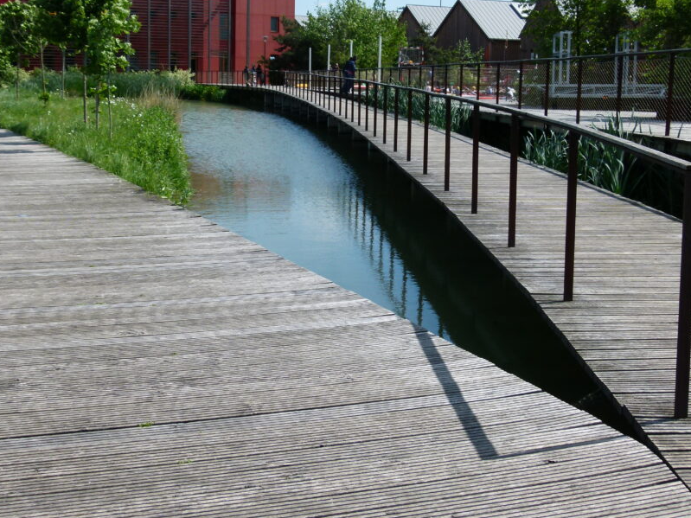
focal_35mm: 50
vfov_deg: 29.0
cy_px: 212
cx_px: 326
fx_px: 998
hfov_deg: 38.2
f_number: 4
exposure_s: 1/800
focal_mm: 7
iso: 100
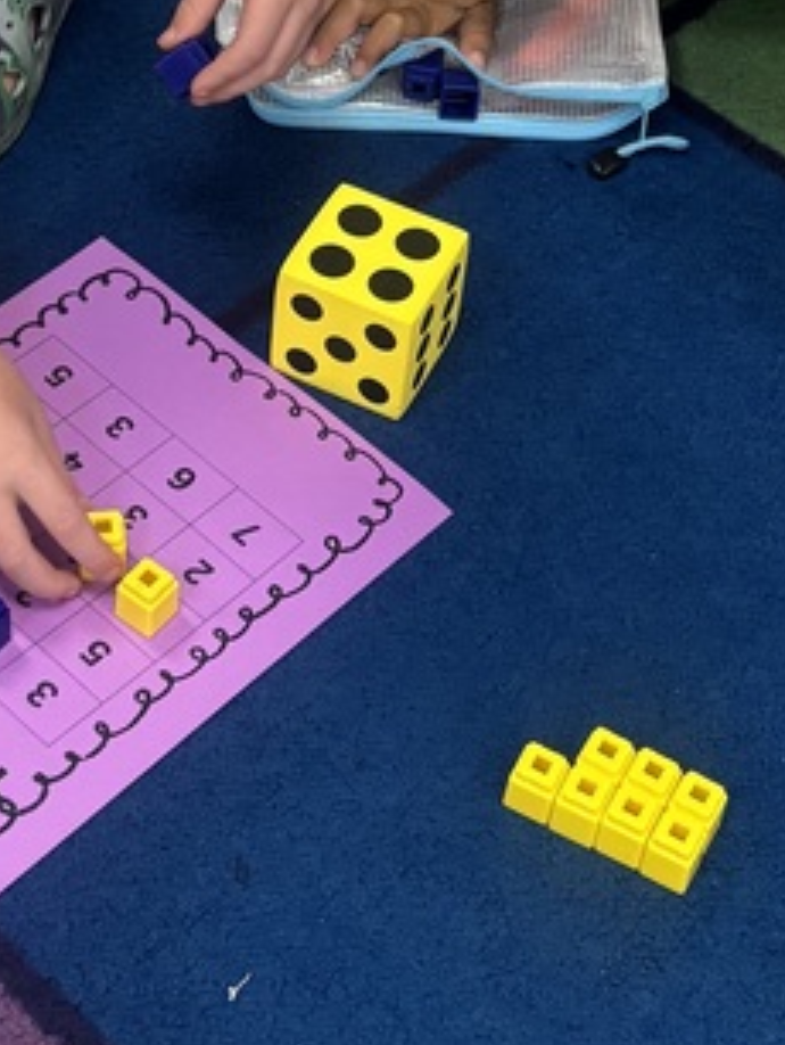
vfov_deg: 21.9
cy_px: 79
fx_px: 2627
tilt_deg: -42.6
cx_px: 365
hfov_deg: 17.0
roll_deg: -8.0
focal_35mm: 87
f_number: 1.6
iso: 200
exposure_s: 1/60
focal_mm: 5.96
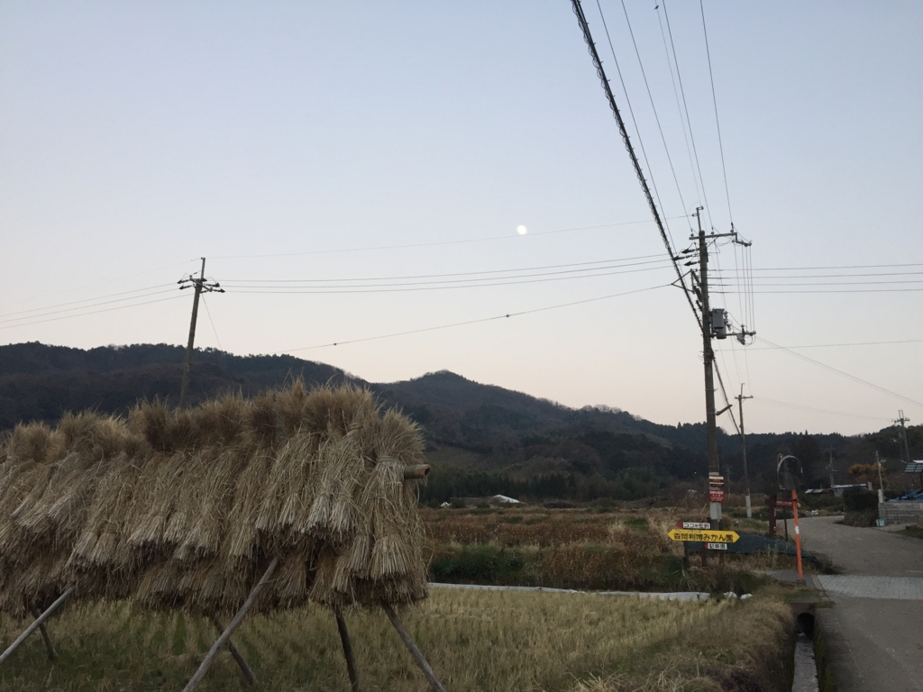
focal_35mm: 29
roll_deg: -1.4
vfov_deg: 48.2
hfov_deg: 61.7
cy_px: 346
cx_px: 462
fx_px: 773
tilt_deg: +14.2
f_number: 2.2
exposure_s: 1/40
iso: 32
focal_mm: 4.15
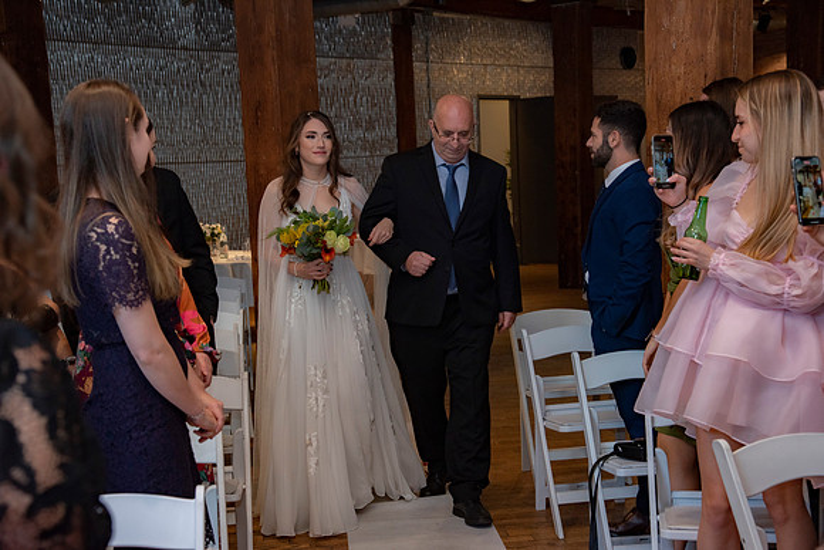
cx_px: 412
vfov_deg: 24.6
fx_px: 1259
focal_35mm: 55
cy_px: 275
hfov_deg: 36.2
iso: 800
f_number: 5
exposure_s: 1/125
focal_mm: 55
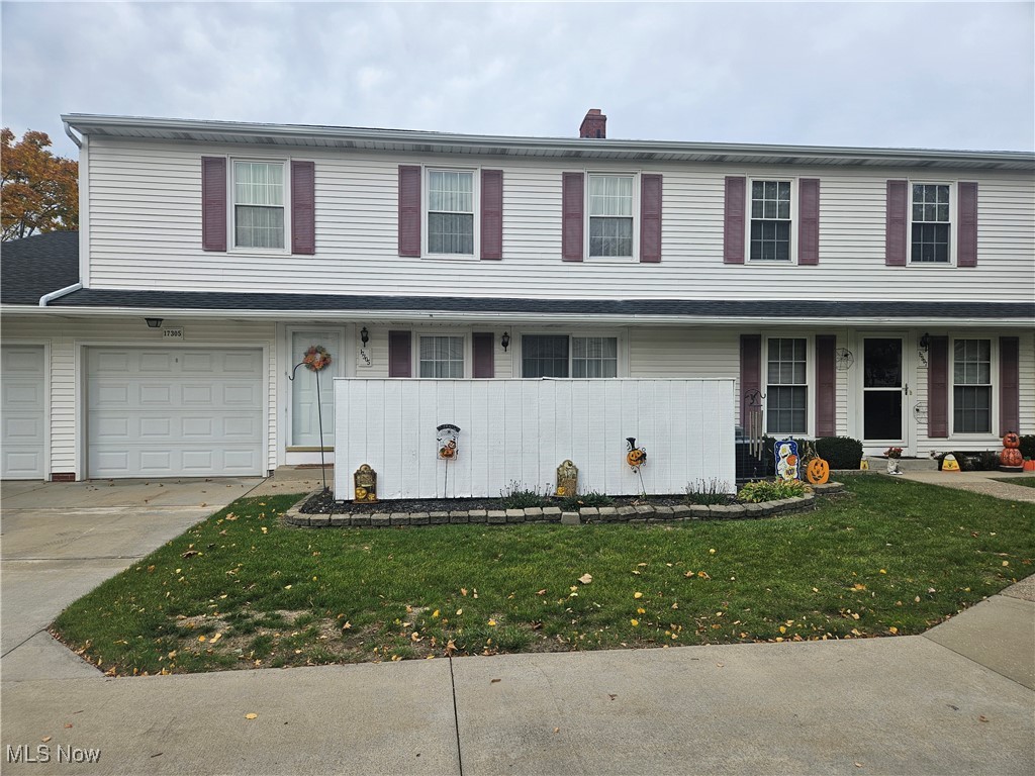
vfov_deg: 58.9
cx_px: 518
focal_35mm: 23
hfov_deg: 73.9
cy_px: 388
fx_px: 688
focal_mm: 5.4
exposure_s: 1/878
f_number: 1.8
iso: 25
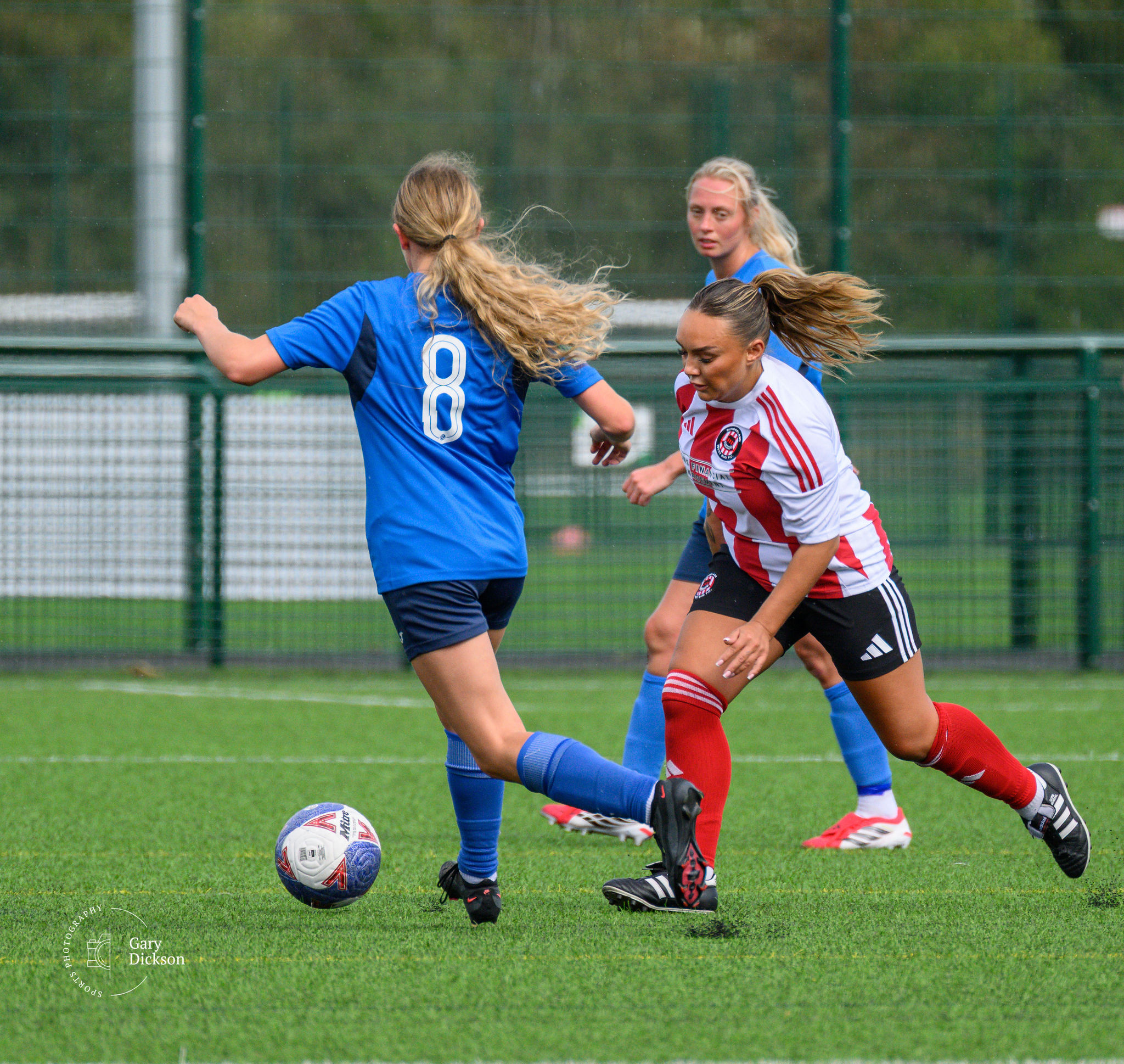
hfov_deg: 2.3
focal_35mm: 799
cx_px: 752
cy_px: 391
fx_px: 28592
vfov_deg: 2.1
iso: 720
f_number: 5.6
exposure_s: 1/1600
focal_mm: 400
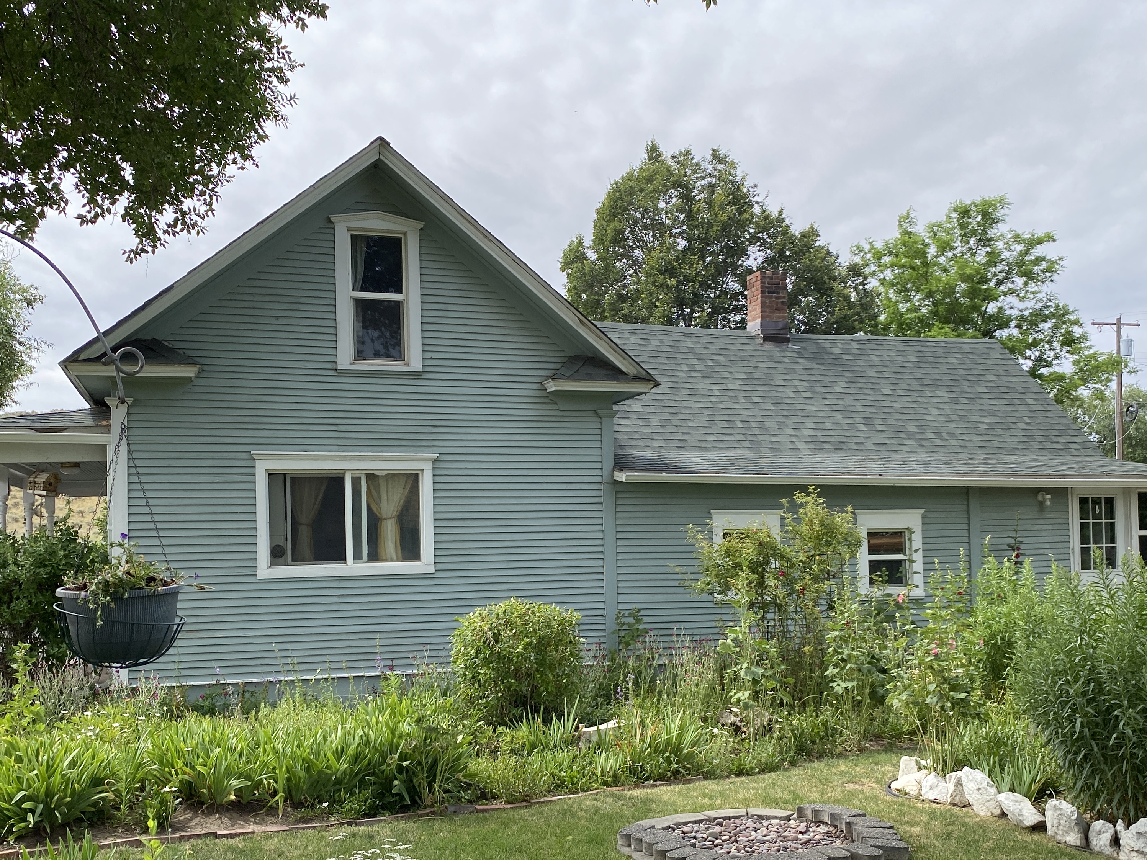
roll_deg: +1.6
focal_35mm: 35
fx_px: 1160
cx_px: 591
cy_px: 526
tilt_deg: +2.8
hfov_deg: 52.6
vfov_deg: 40.5
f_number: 1.8
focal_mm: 4.25
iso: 32
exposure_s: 1/2463
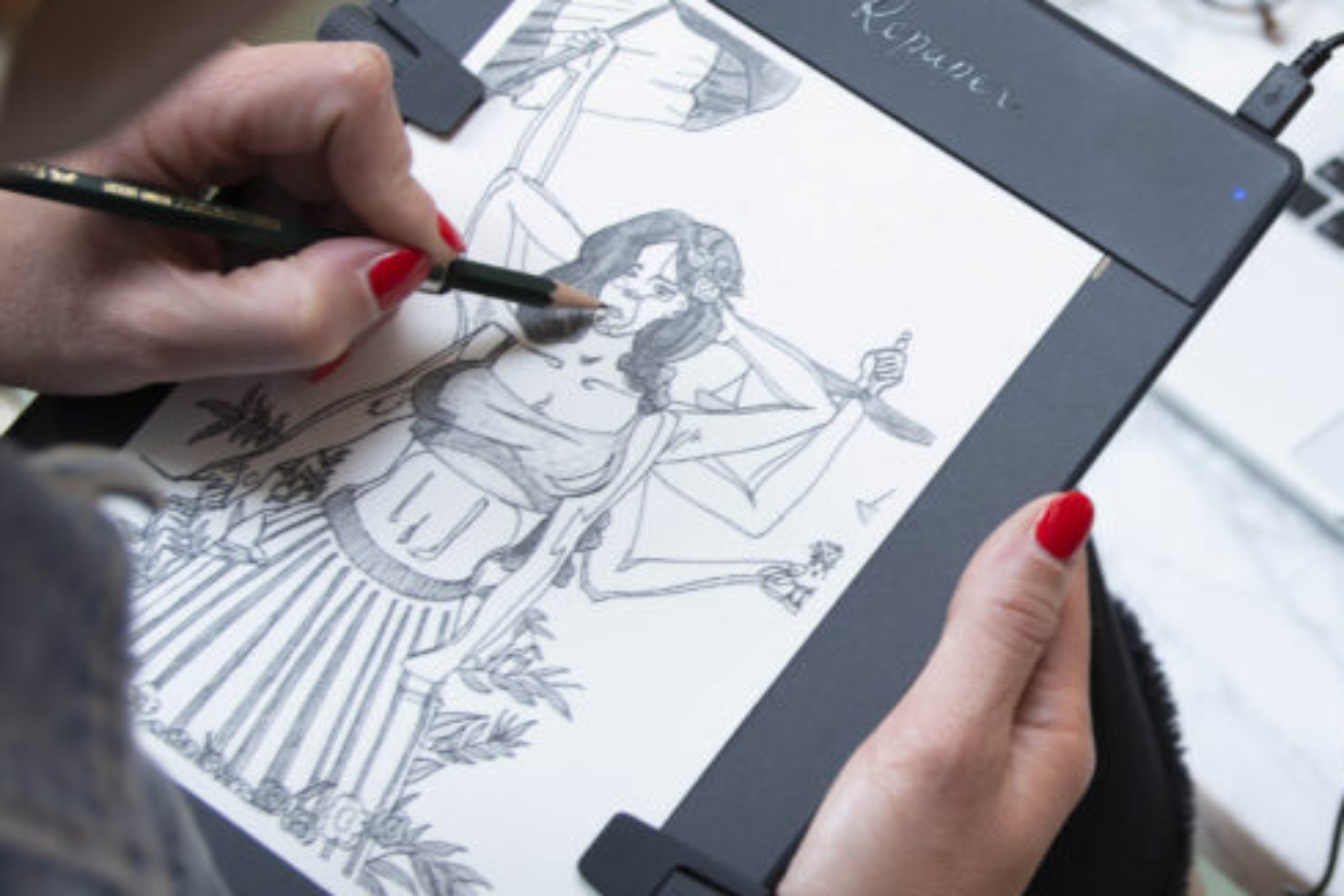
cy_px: 392
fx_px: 3399
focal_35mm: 91
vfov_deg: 15.0
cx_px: 1182
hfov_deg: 21.9
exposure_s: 1/20
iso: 100
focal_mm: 29
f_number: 4
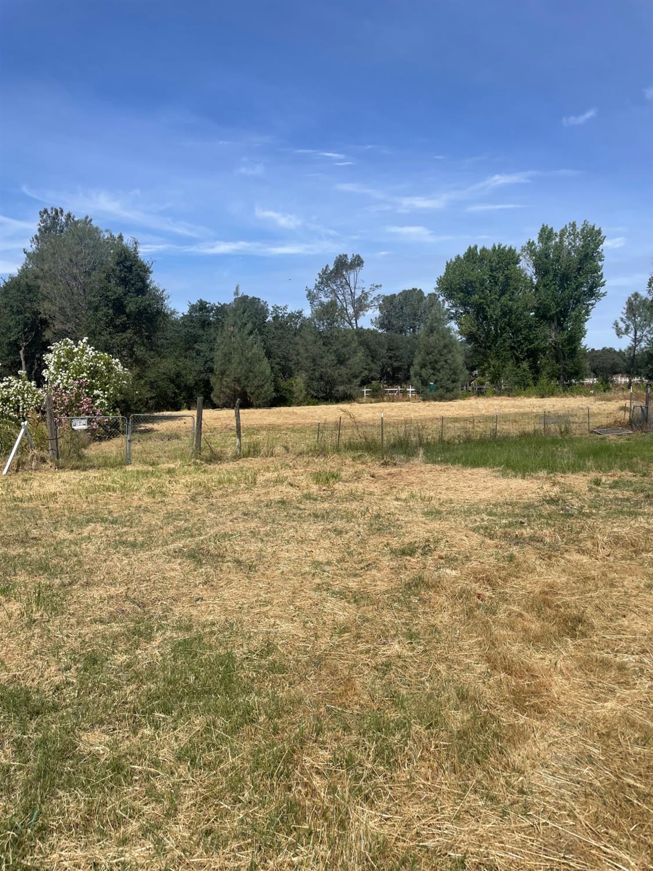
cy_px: 436
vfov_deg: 67.3
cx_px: 326
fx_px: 654
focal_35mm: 26
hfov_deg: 53.1
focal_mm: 4.2
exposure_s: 1/4651
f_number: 1.6
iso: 32
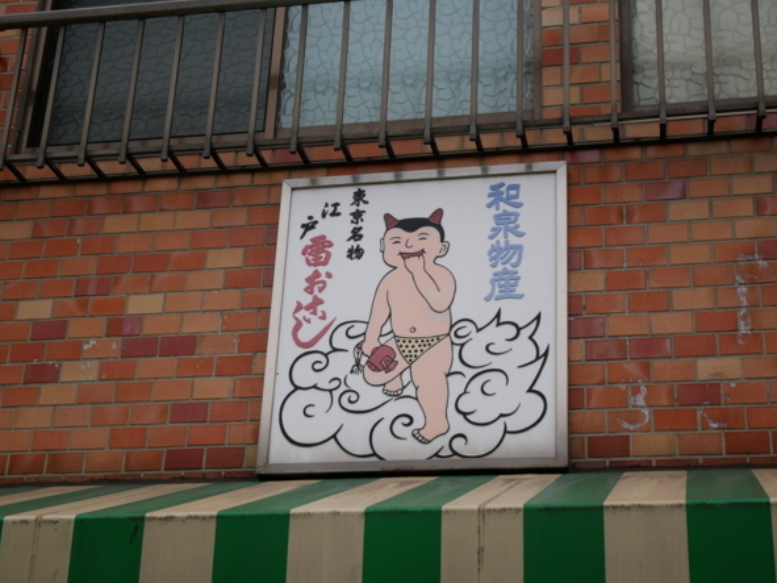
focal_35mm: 65
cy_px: 294
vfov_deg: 22.6
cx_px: 388
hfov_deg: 29.8
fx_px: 1459
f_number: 5.6
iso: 200
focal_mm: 32
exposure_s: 1/160
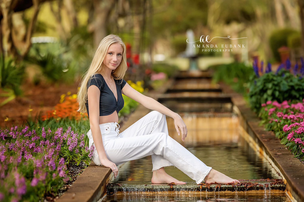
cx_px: 152
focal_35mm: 200
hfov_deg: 10.3
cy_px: 101
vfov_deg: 6.9
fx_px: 1689
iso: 1000
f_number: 4
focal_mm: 200
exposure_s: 1/2500
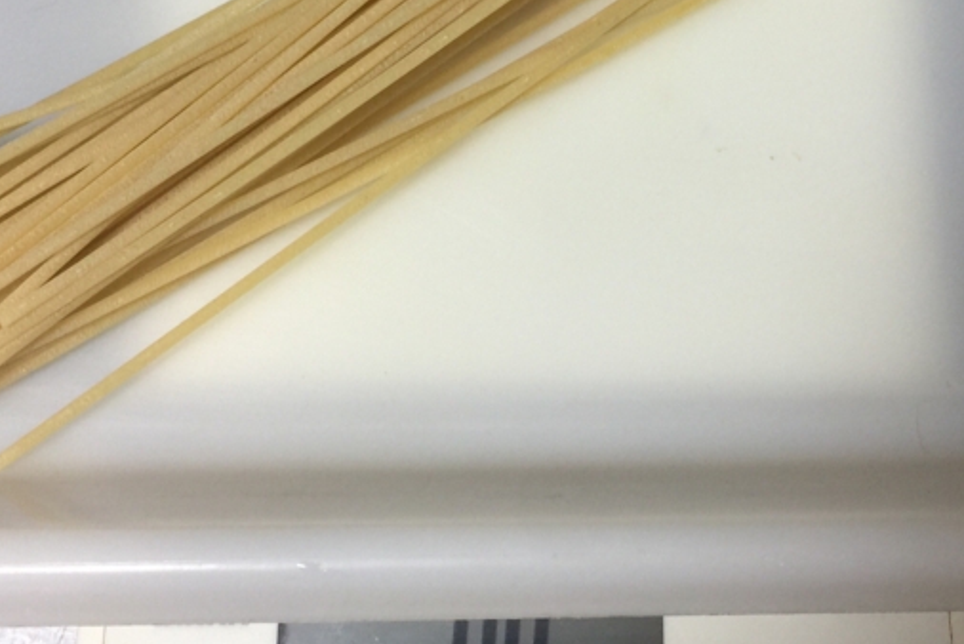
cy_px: 53
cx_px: 556
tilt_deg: -68.3
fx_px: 1634
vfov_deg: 21.7
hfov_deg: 32.8
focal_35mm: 61
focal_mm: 4.15
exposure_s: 1/15
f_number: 2.2
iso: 32
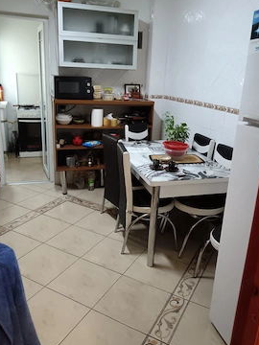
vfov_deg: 59.9
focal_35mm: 30
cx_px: 132
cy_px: 163
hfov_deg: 46.8
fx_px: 299
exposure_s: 1/100
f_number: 1.9
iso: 5251
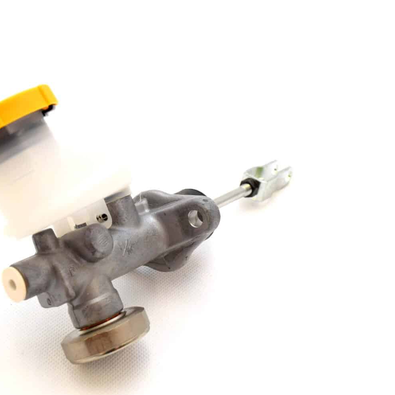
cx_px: 155
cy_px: 198
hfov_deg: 33.9
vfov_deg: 34.0
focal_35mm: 50
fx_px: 645
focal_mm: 26
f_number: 7.1
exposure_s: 1/200
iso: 400
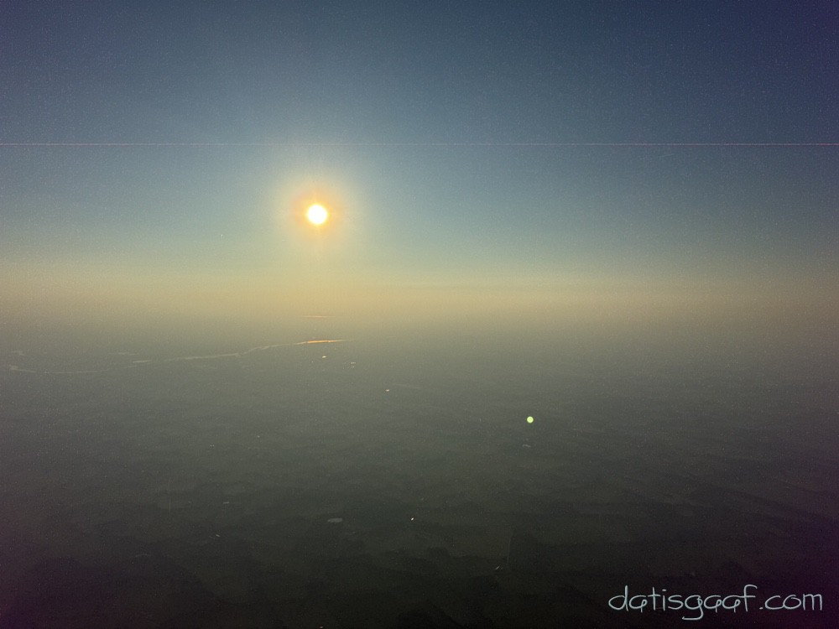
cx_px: 420
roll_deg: -0.3
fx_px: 582
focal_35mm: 24
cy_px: 314
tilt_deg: -1.7
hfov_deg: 71.6
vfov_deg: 56.8
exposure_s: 1/20000
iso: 80
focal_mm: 6.76
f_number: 1.78
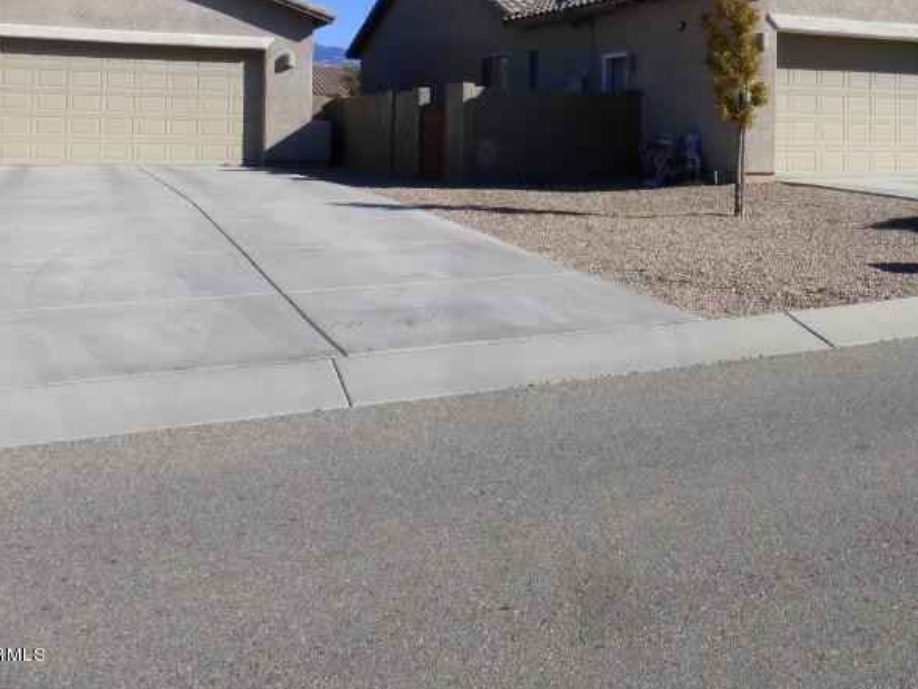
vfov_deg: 32.9
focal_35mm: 42
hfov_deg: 43.2
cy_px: 96
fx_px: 1114
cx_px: 701
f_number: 4
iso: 100
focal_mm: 4.3
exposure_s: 1/1000
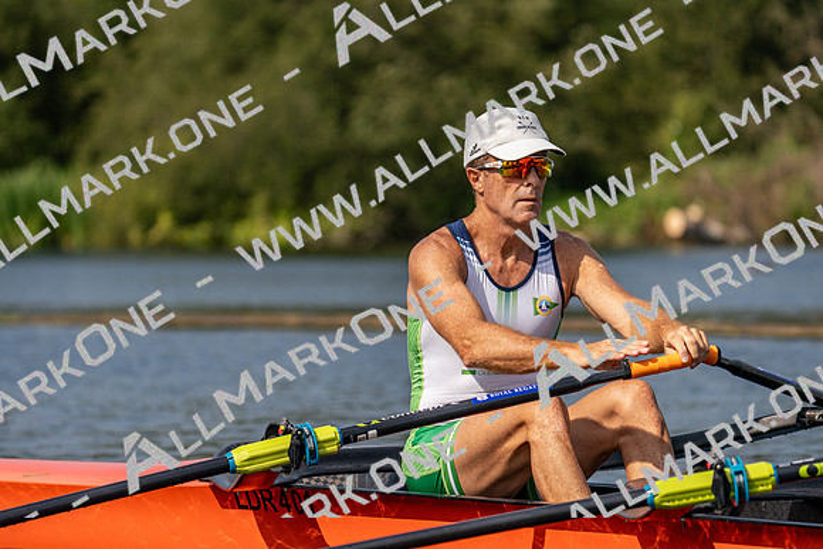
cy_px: 274
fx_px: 5831
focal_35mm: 255
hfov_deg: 8.1
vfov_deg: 5.4
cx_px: 412
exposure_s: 1/1600
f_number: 5.6
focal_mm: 255
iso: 200
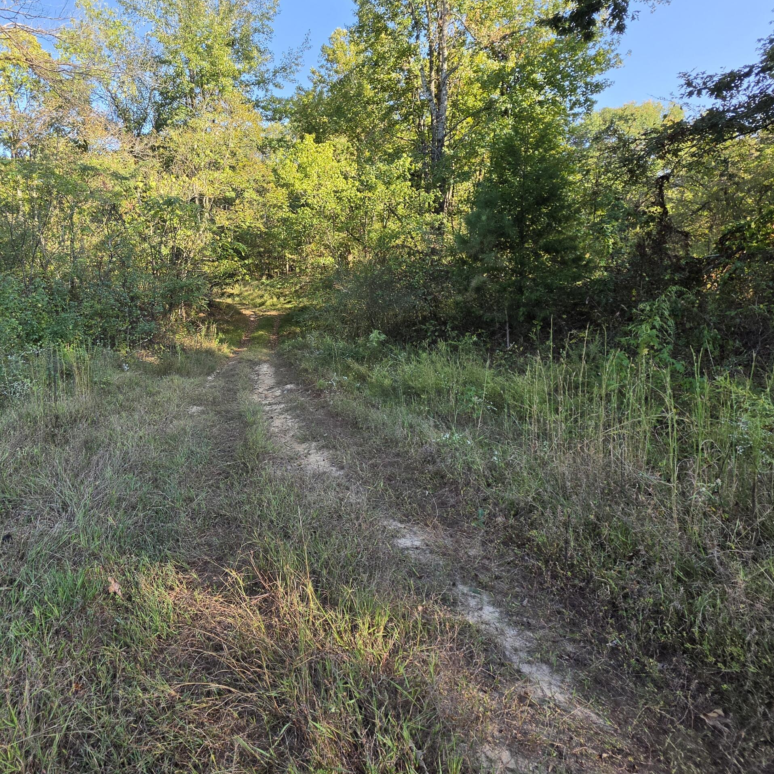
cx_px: 264
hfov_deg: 78.3
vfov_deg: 80.0
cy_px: 321
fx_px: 455
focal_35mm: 18
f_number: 1.9
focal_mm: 2.2
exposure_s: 1/467
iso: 32
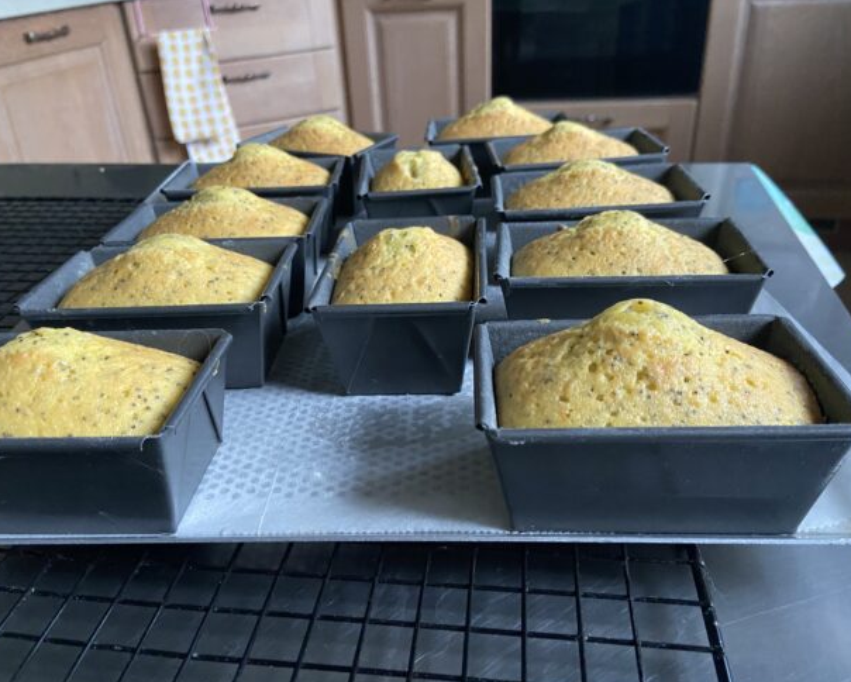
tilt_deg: -28.9
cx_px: 409
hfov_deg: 62.2
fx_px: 706
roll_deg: +3.4
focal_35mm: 28
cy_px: 349
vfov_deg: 51.6
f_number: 1.8
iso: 640
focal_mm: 4.25
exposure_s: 1/37
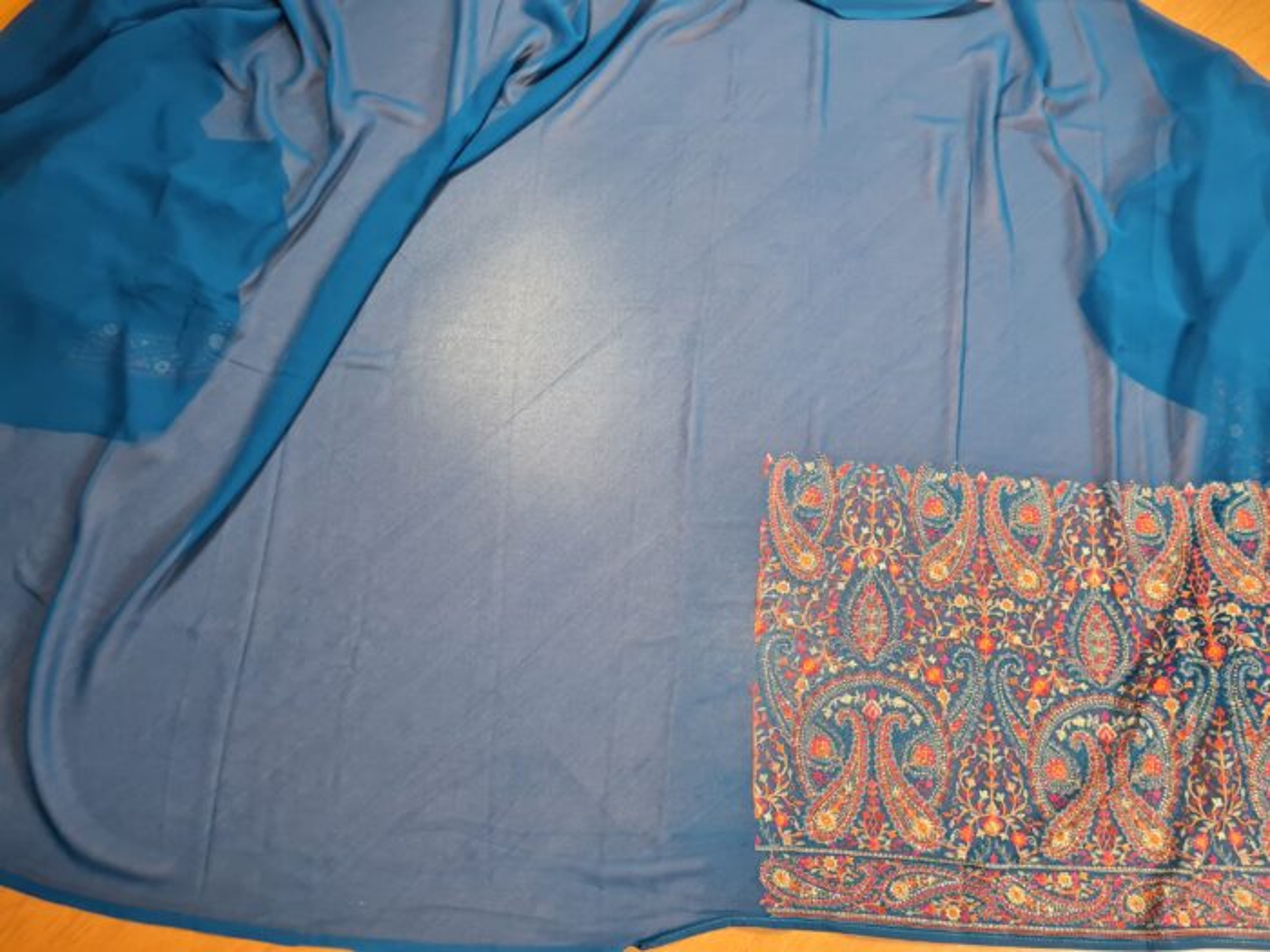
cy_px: 476
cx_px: 635
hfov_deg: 67.3
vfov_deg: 53.1
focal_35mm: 26
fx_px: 954
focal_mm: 5.4
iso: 320
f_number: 1.8
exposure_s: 1/40
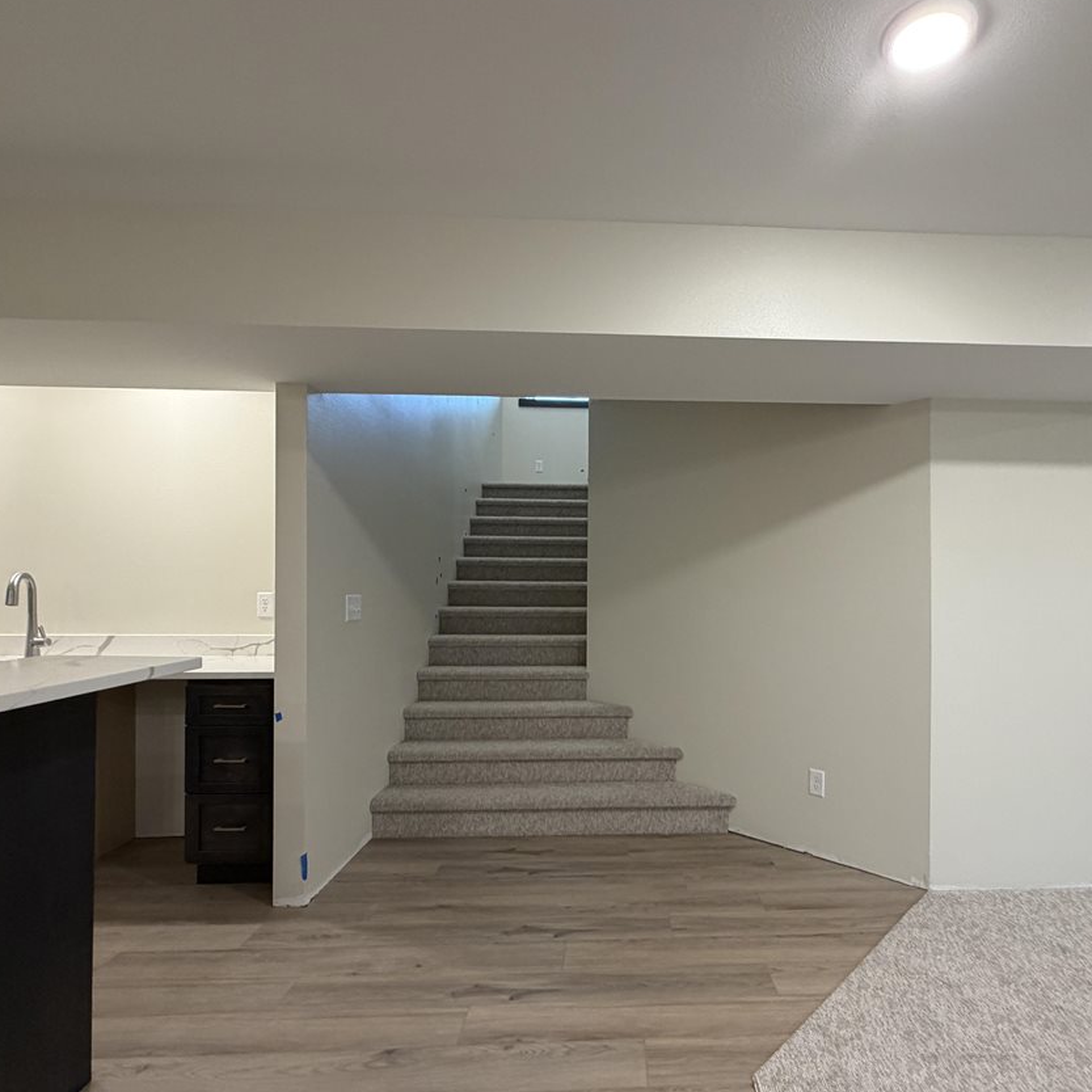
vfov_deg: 77.6
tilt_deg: -0.5
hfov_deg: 76.8
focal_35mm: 19
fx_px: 678
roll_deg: -0.8
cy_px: 588
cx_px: 655
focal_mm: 2.22
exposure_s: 1/60
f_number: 2.2
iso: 200
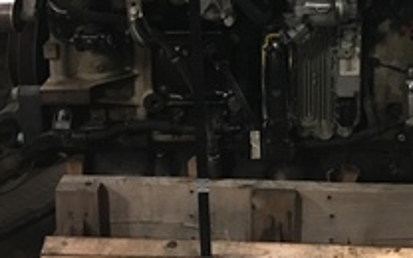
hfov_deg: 33.8
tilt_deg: -15.4
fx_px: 664
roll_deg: +0.5
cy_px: -18
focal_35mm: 59
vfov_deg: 21.0
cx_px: 310
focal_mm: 4.15
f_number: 2.2
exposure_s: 1/4
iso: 80
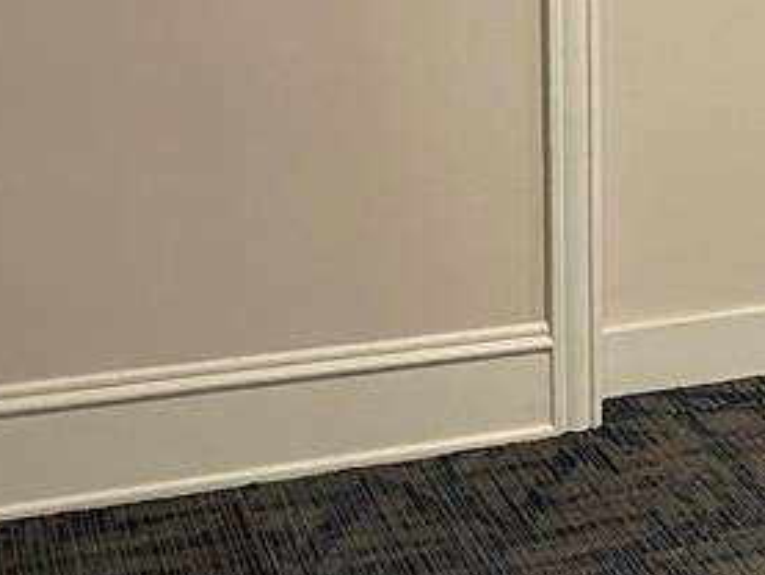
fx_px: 2122
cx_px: 1063
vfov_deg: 15.1
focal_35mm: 96
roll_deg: -1.5
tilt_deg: -9.8
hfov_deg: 18.6
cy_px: -25
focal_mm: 4.2
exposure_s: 1/60
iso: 250
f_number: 1.6
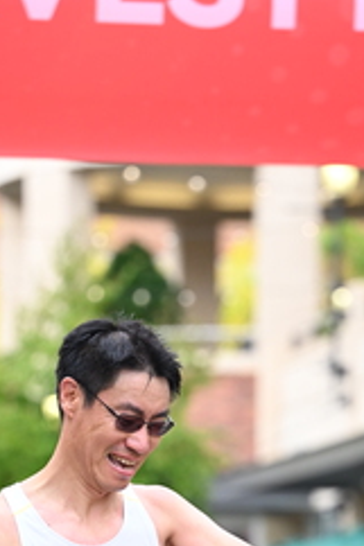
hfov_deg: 5.7
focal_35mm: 239
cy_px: 537
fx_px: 3630
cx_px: 220
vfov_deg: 8.6
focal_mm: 105
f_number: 2.8
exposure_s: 1/1250
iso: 1000
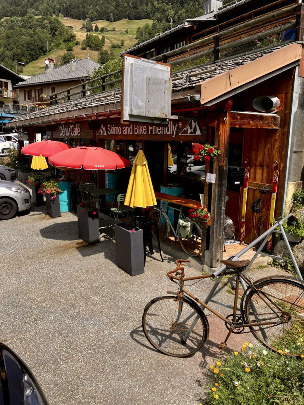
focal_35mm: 28
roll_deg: -2.1
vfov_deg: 63.4
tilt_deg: -9.5
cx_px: 152
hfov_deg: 49.7
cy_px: 202
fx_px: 328
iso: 32
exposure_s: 1/796
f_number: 1.8
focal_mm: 3.99
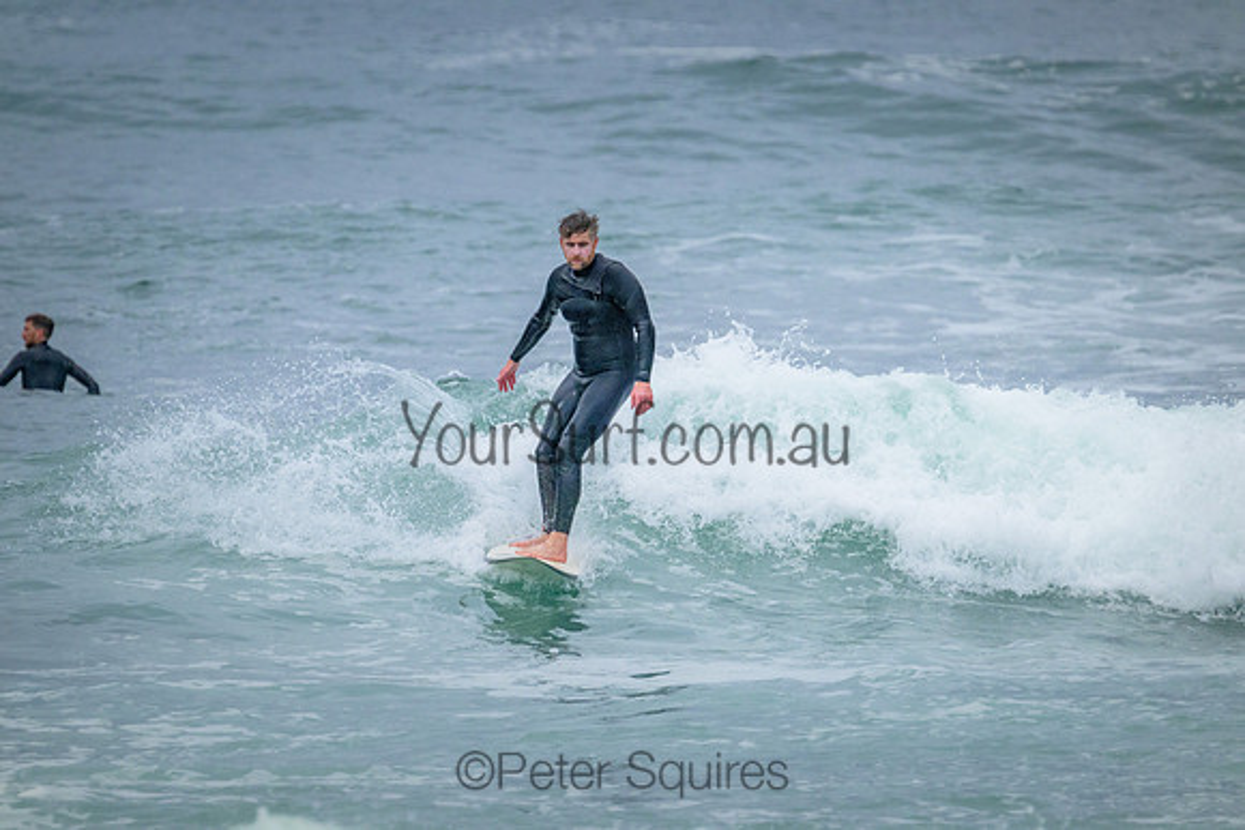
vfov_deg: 2.2
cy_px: 415
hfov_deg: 3.3
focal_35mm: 620
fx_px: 21446
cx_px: 622
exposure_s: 1/1600
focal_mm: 620
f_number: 11
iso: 2800
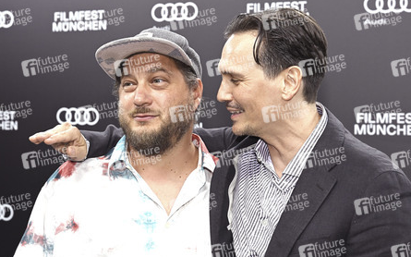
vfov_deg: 20.0
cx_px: 206
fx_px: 728
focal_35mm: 65
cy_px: 135
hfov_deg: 31.5
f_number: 6.3
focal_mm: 63
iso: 800
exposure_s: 1/200
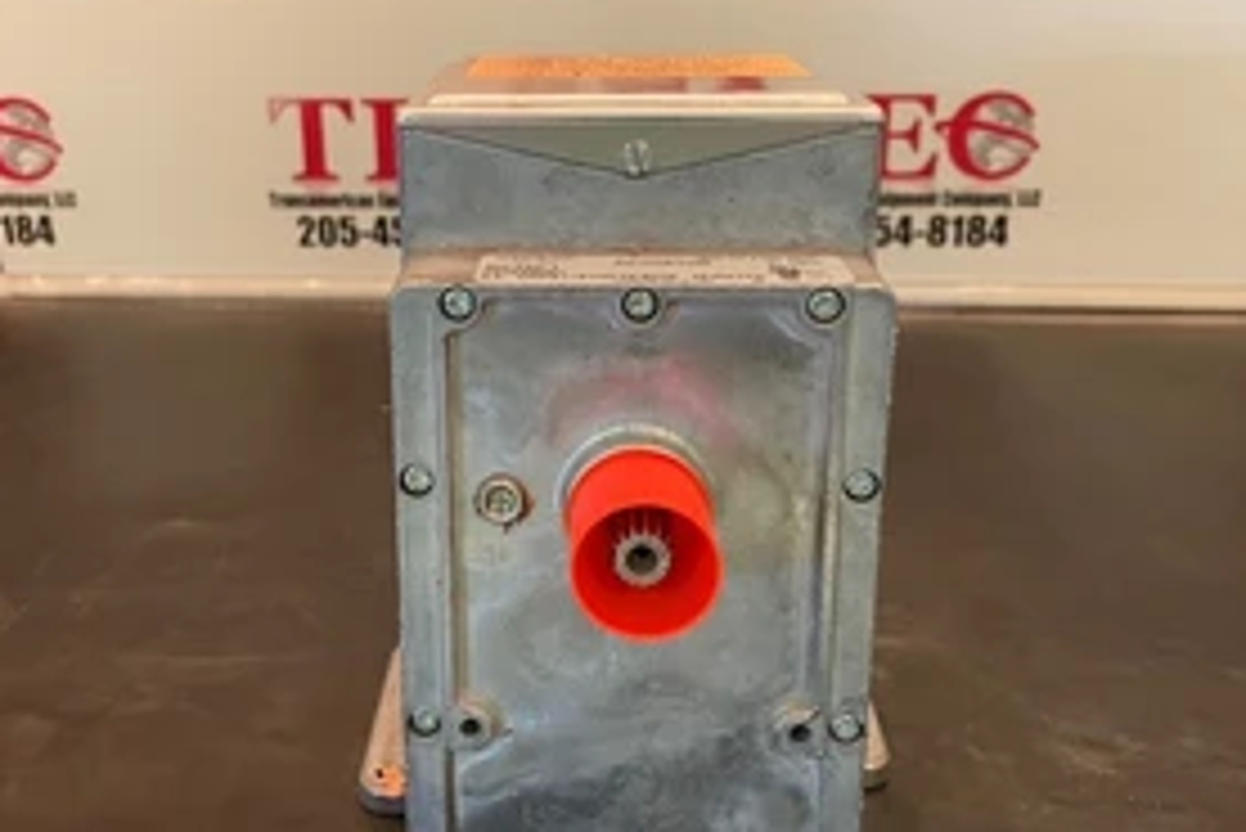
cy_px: 355
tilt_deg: -17.3
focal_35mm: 39
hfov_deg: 49.4
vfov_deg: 34.2
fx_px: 1350
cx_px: 535
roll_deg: +0.4
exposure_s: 1/59
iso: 160
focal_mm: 4.2
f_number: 1.6
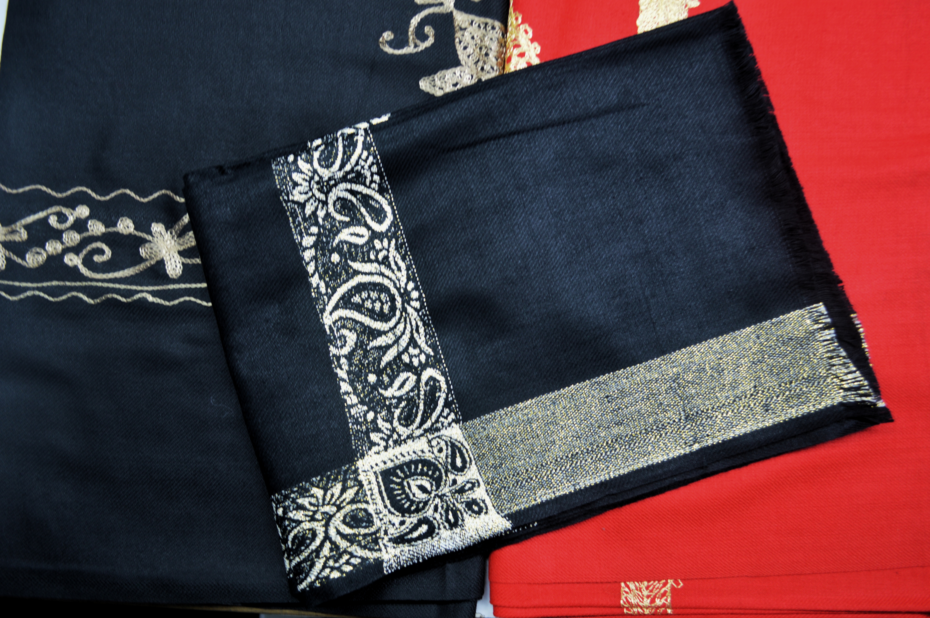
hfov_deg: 62.0
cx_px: 465
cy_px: 309
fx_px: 774
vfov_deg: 43.5
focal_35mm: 30
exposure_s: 1/10
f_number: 3.8
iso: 200
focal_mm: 20
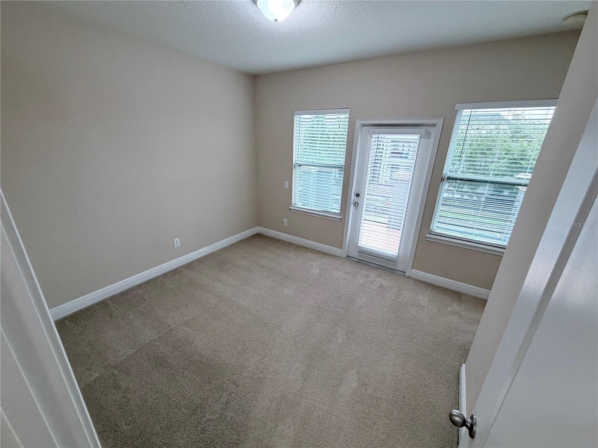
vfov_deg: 85.7
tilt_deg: -17.6
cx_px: 299
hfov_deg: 102.1
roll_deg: -0.9
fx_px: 242
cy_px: 224
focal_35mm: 14
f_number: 2.2
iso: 200
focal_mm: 2.22
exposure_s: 1/120
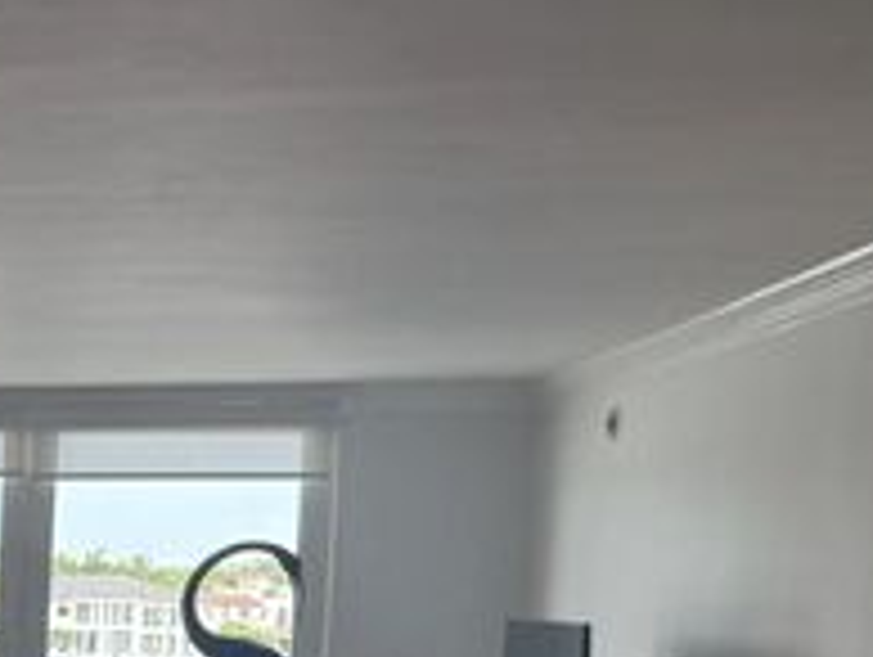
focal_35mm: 79
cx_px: -428
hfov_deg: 21.0
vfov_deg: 17.9
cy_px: 756
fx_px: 1995
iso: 160
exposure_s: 1/196
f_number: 1.78
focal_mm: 6.76
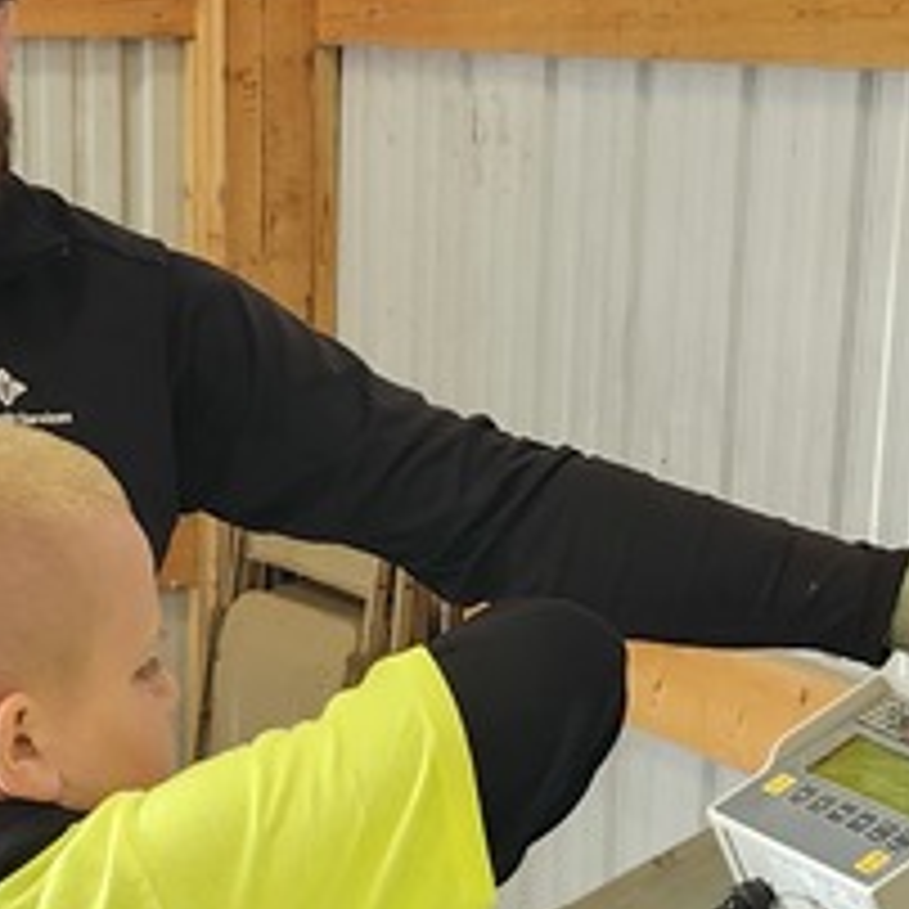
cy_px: 914
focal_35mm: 103
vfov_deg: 16.5
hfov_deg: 16.9
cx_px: 315
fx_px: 3060
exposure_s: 1/120
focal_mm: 5.54
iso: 160
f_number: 1.8
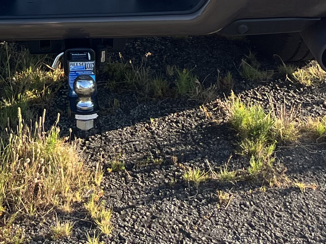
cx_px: 42
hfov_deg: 18.5
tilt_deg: -6.9
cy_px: -224
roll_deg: +0.0
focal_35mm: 105
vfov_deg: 12.6
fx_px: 989
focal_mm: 5.1
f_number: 1.6
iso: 50
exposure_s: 1/1600
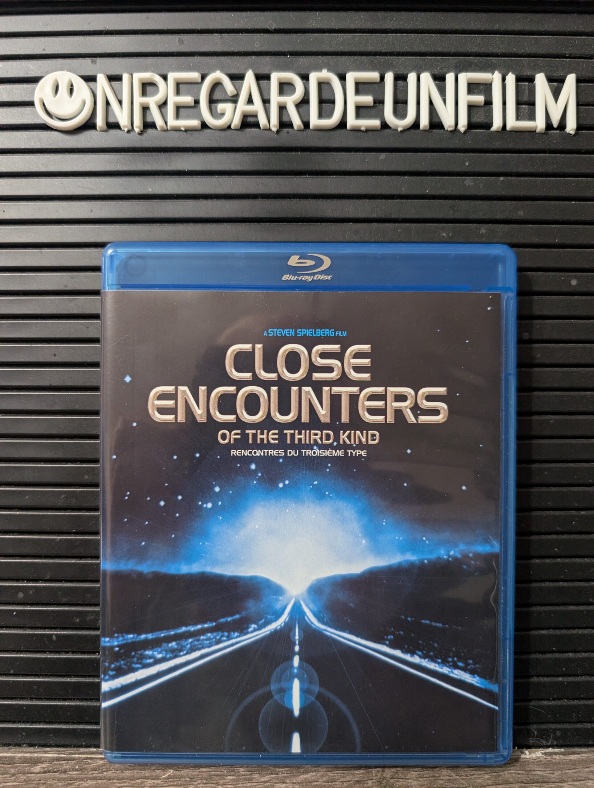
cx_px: 297
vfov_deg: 71.5
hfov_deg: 56.9
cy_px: 394
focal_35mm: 24
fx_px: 548
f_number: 1.68
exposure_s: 1/120
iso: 1112
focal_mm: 6.9
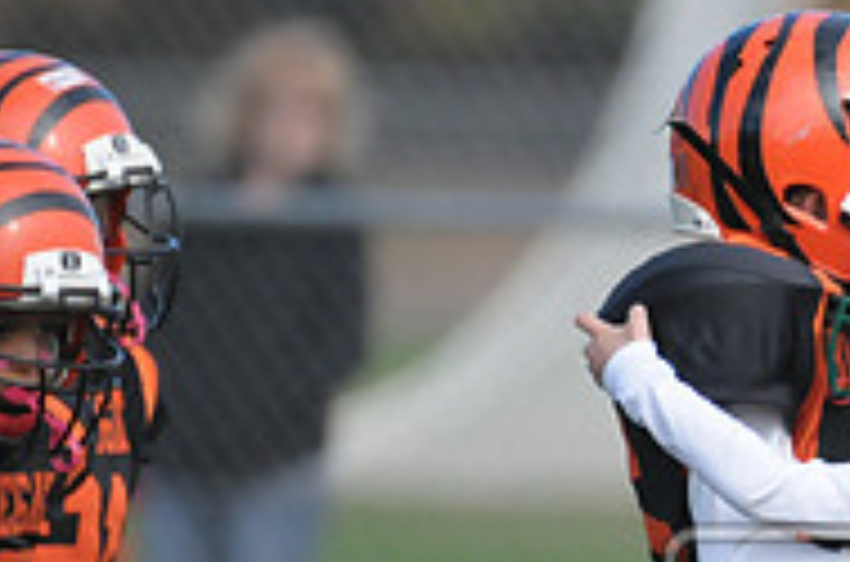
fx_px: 41239
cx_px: 1201
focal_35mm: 1751
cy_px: 695
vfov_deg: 0.8
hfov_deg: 1.2
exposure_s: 1/5000
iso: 1600
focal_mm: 380
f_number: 4
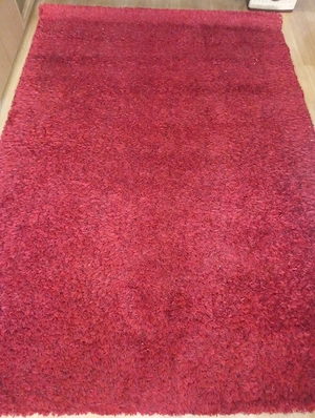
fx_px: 327
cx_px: 158
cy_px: 209
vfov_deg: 65.2
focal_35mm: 27
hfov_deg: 51.5
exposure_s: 1/14.3
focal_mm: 3.98
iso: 3168
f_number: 1.8
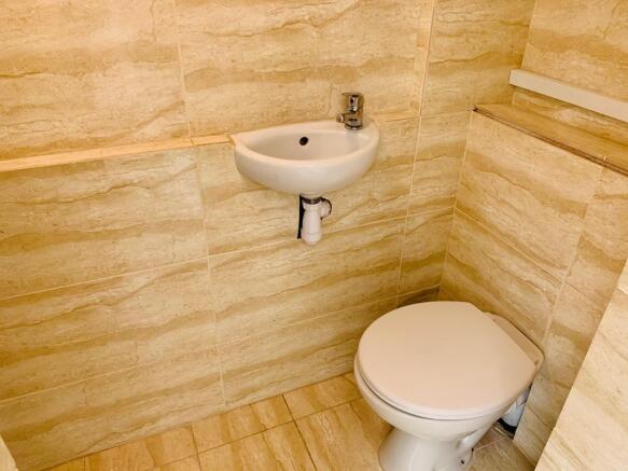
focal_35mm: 26
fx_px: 472
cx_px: 314
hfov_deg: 67.3
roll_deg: -0.9
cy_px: 236
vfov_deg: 53.0
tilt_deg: -31.7
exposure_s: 1/121
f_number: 1.8
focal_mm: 4.25
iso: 64
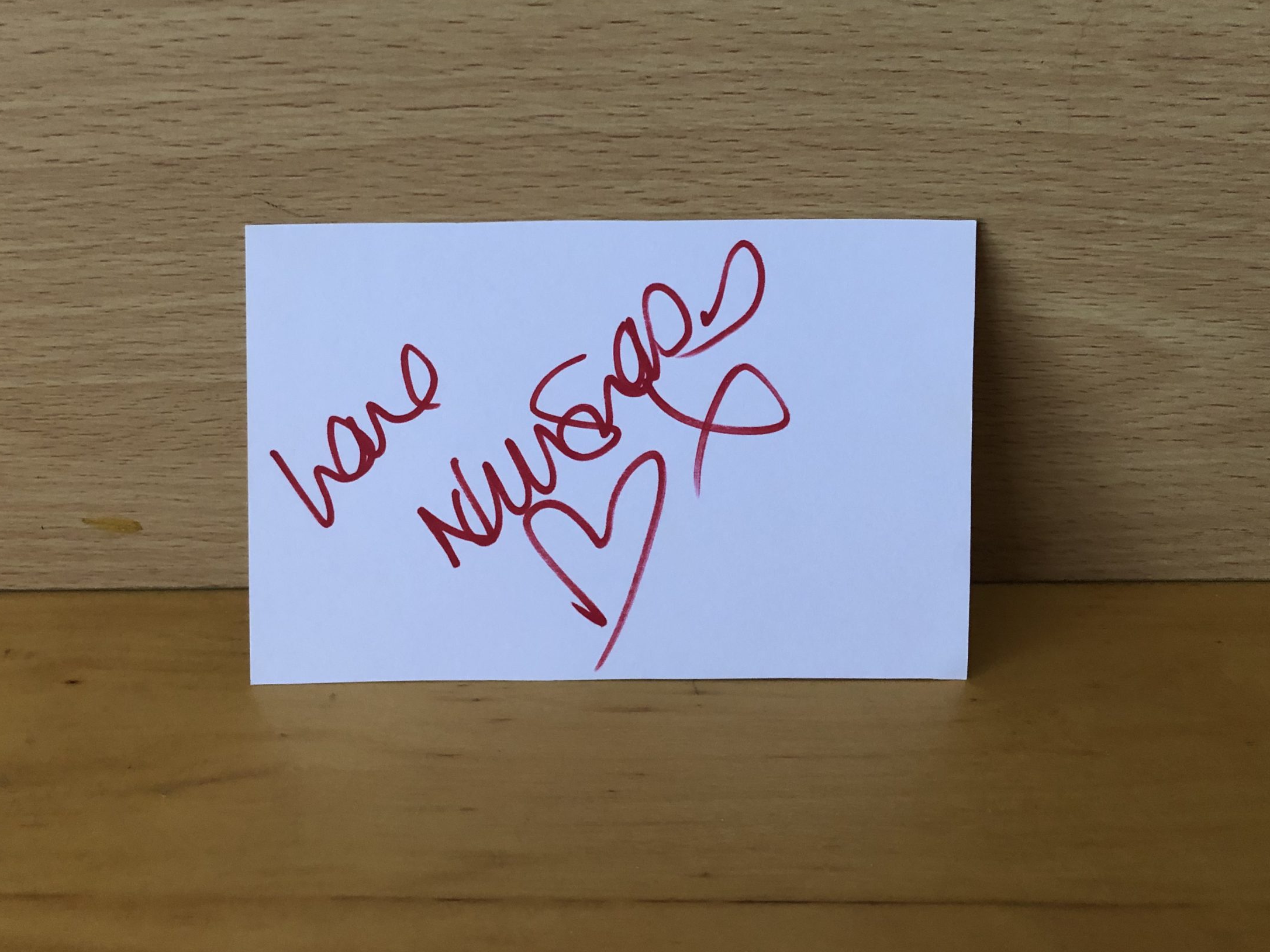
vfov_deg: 42.9
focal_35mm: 33
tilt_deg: -27.1
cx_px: 545
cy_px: 414
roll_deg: -0.8
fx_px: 1211
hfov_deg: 55.1
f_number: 1.8
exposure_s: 1/15
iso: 80
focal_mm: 3.99
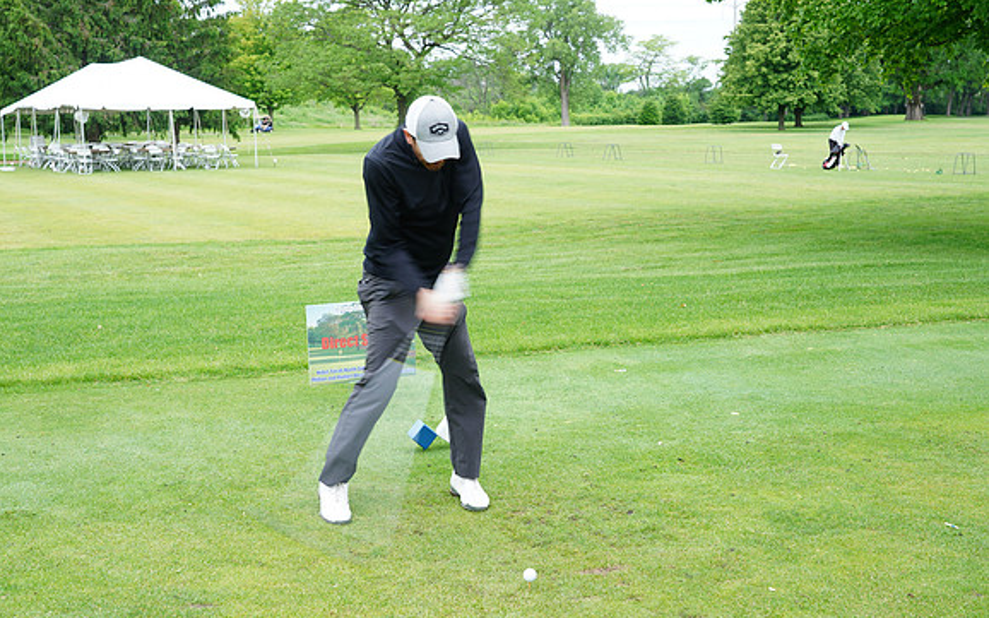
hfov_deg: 45.3
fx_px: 1186
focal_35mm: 44
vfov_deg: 29.2
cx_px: 494
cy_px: 297
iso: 160
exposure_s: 1/100
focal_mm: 43
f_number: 7.1
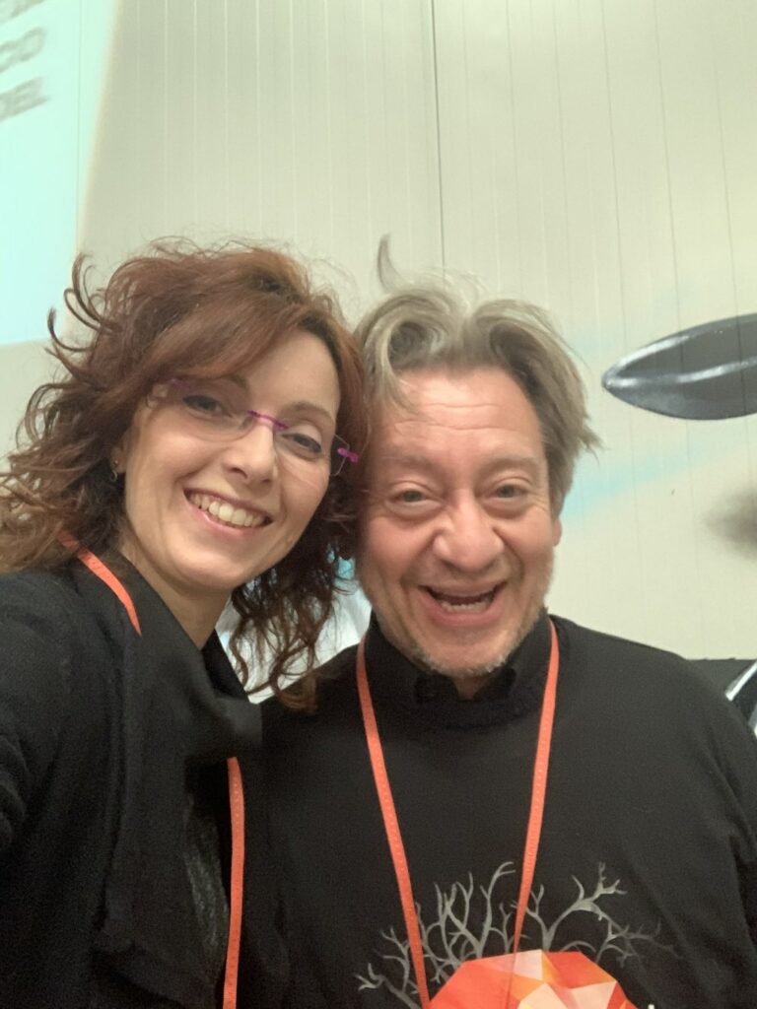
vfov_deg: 56.8
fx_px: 933
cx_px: 378
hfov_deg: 44.2
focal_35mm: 32
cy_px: 504
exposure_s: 1/17
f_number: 2.2
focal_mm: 2.87
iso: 500
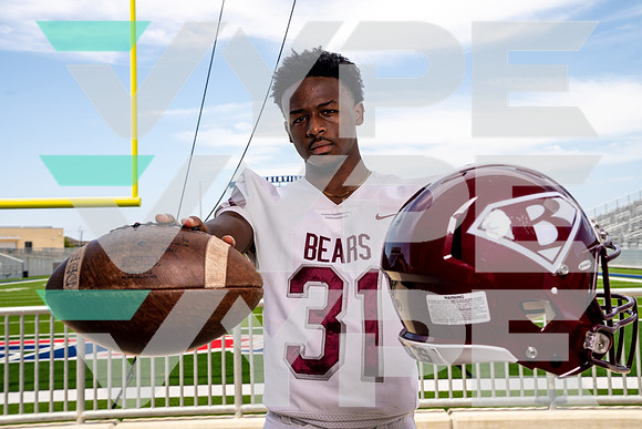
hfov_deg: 47.4
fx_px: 731
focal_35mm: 41
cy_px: 214
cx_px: 321
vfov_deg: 32.6
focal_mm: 41
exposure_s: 1/125
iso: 100
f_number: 9
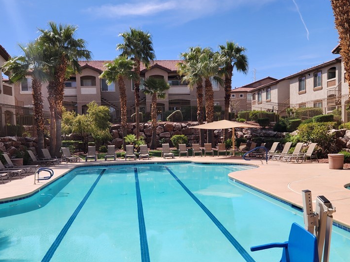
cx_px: 162
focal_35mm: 33
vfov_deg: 42.8
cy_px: 149
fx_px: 334
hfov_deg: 55.3
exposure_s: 1/1804
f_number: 1.8
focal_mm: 5.4
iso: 20
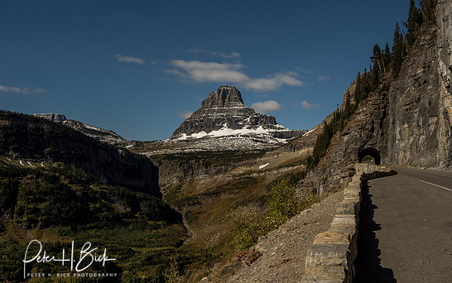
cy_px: 124
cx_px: 238
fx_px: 444
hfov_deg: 54.0
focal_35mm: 36
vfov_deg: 35.3
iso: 200
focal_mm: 16
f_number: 8
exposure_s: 1/640
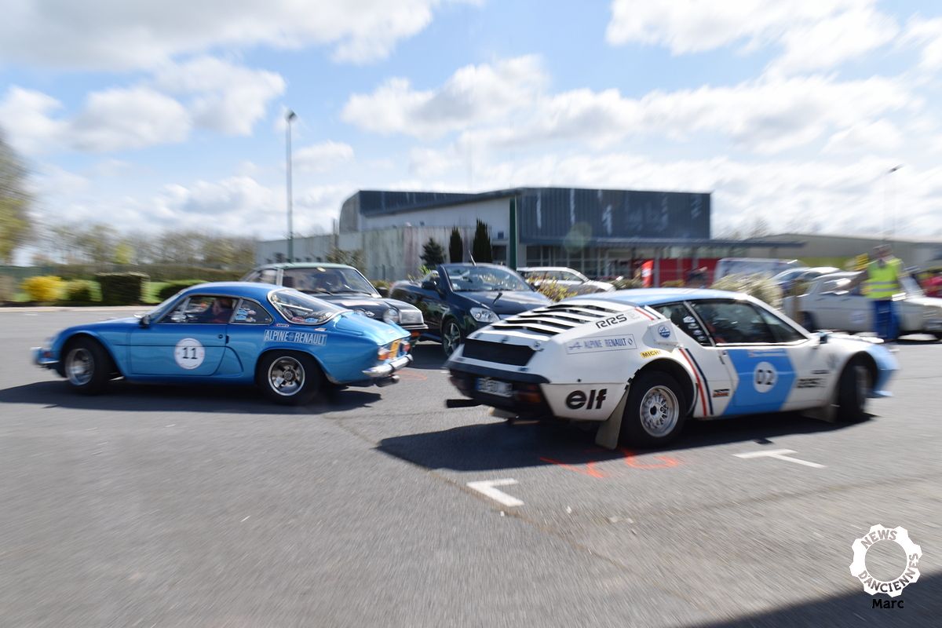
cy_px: 314
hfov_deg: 57.2
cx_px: 471
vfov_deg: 40.0
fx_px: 863
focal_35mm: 33
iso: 100
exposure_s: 1/50
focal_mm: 22
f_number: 22
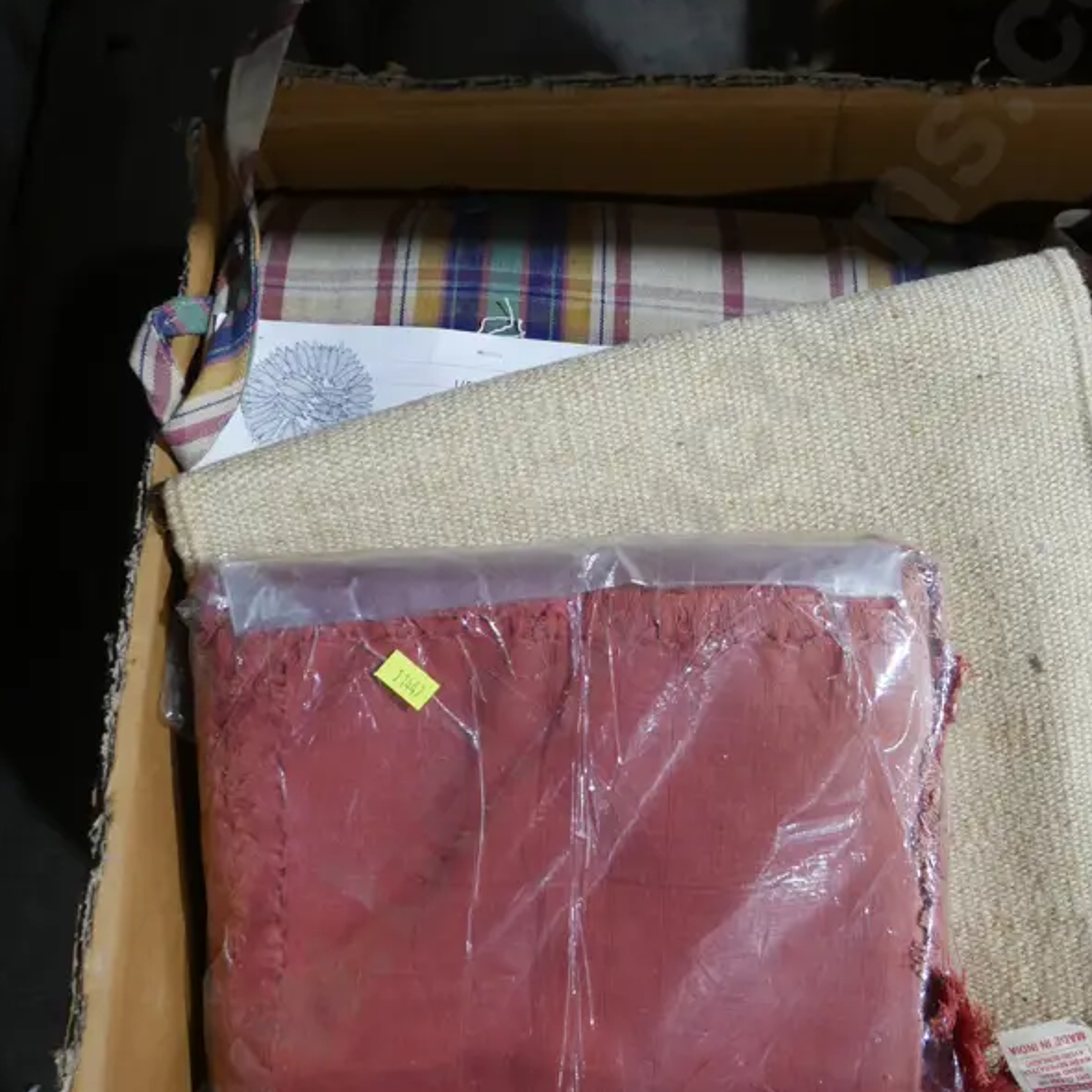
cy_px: 511
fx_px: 1642
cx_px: 681
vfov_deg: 36.8
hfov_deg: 36.6
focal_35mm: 46
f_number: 3.6
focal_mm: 15
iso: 640
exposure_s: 1/60
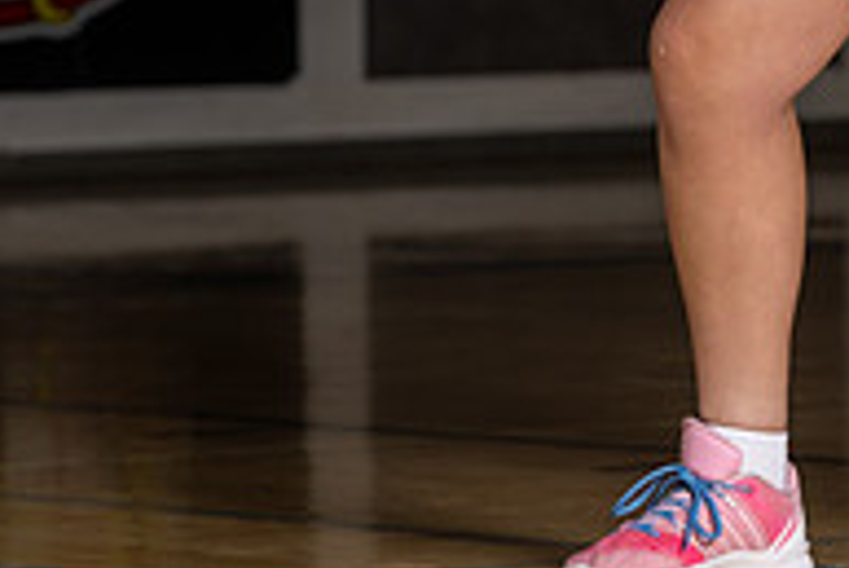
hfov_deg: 6.1
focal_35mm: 333
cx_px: 1472
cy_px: -331
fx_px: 7859
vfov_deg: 4.1
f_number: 4.5
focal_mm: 78
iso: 80
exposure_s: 1/200
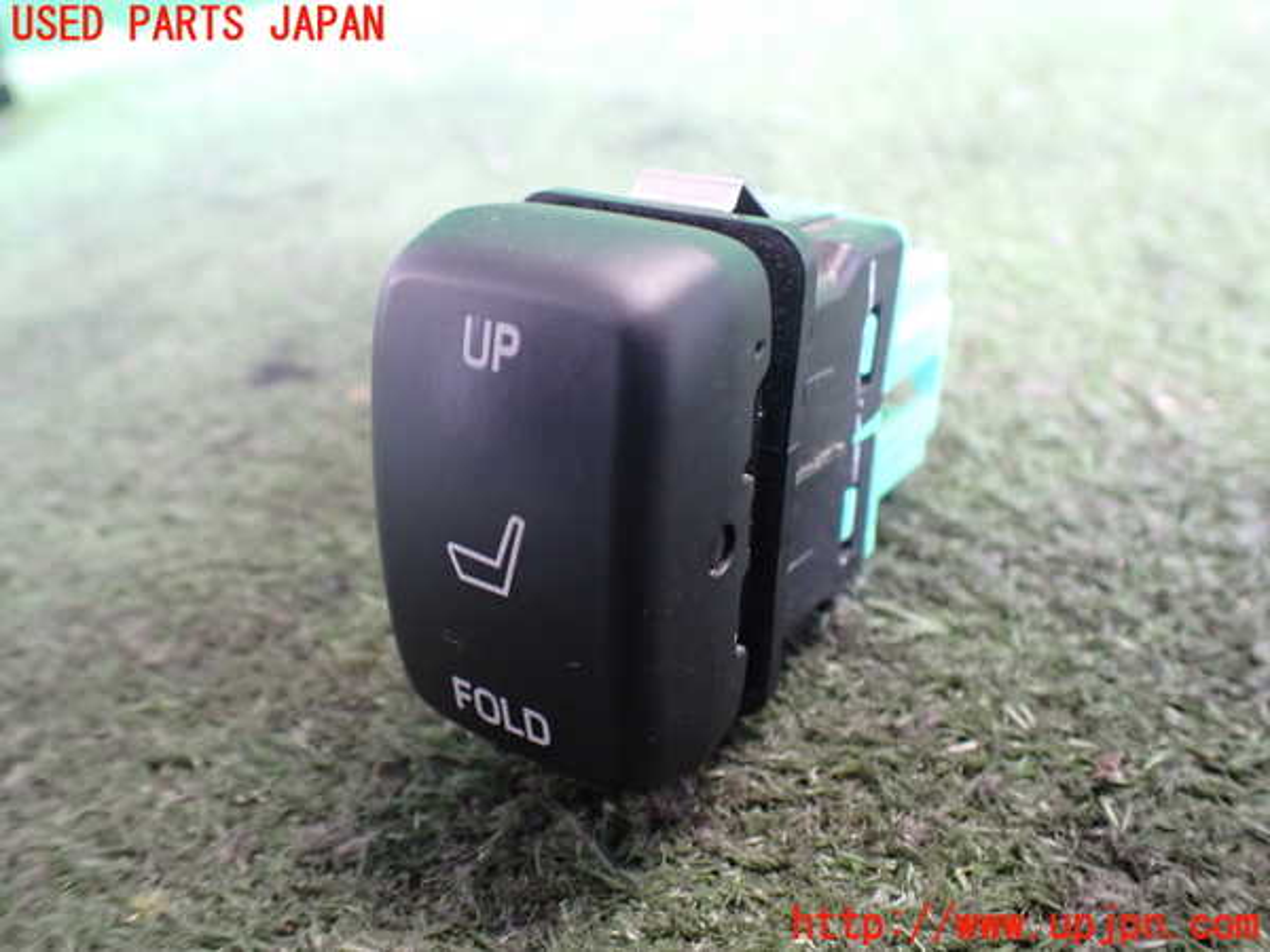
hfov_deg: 60.0
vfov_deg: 46.8
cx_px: 635
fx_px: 1101
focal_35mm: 30
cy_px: 476
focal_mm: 5.4
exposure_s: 1/30
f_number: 2.3
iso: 1000
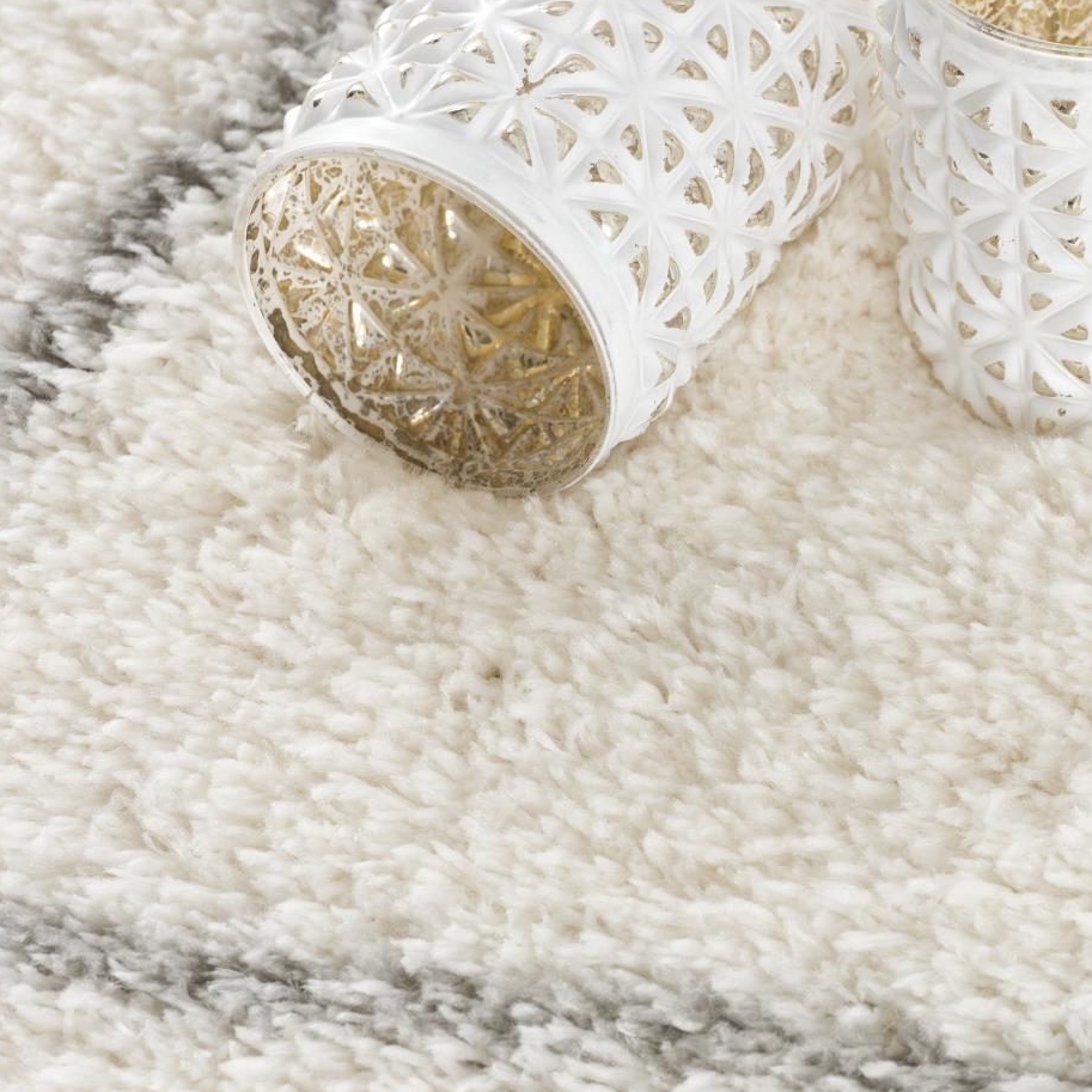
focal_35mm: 230
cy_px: 667
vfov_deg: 7.6
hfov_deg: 7.6
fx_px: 8209
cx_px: 1253
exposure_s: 1/125
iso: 100
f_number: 10
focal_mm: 120
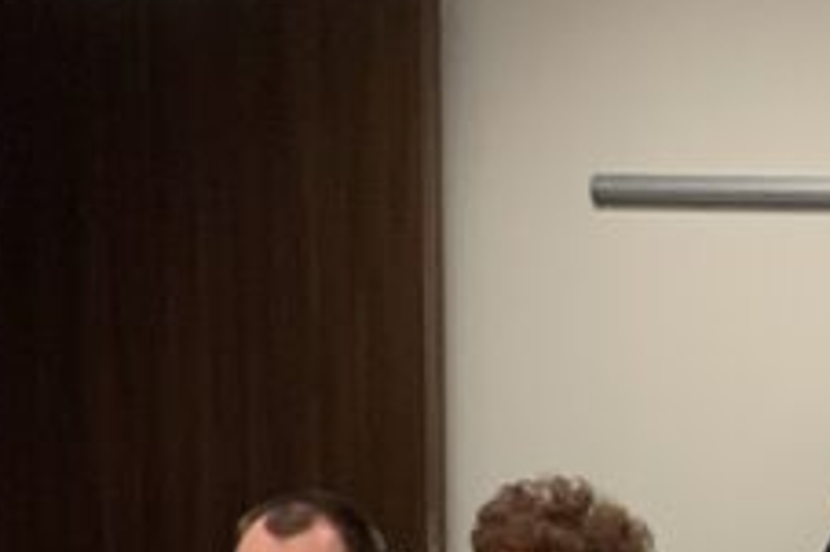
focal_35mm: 244
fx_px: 5621
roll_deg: -1.5
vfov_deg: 5.5
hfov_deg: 8.1
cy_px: 1027
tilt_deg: -7.7
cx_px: 1583
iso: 100
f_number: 2.4
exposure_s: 1/50
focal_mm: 6
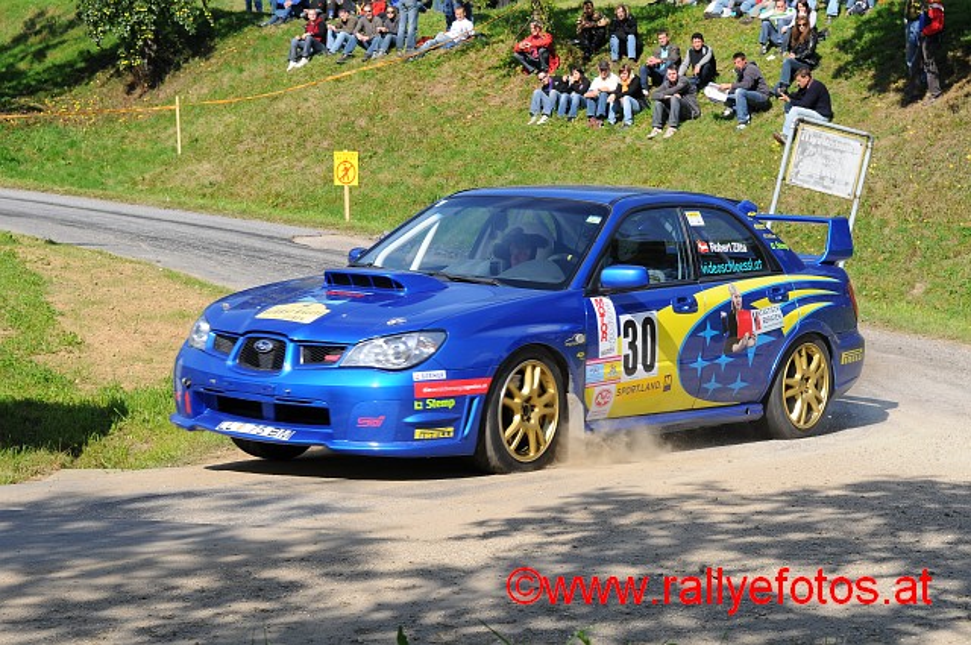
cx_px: 486
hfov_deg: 24.6
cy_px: 322
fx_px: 2222
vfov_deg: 16.5
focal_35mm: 82
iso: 200
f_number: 9
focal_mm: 55
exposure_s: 1/320
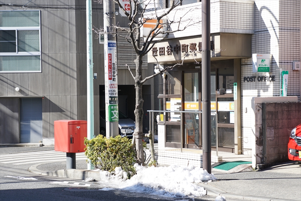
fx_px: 686
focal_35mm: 82
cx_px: 150
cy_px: 100
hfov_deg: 24.8
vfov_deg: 16.7
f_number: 5.6
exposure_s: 1/250
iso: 100
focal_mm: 55
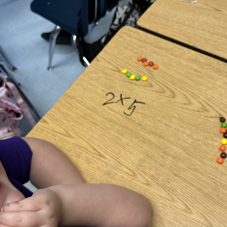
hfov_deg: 40.0
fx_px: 312
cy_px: 122
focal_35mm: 42
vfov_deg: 40.0
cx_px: 111
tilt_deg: -55.6
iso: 250
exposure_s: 1/60
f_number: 1.6
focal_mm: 5.96
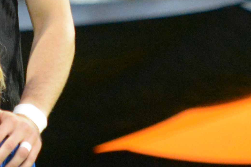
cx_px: 358
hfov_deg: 1.9
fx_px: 7382
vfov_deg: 1.3
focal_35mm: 1059
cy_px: -69
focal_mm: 122
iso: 2500
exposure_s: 1/800
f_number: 2.8
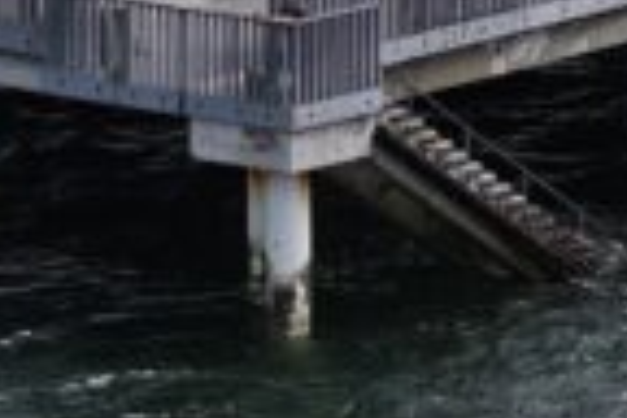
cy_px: -427
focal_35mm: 516
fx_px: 8986
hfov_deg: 4.0
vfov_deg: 2.7
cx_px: 518
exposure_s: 1/800
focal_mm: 19.35
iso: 100
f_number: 2.8
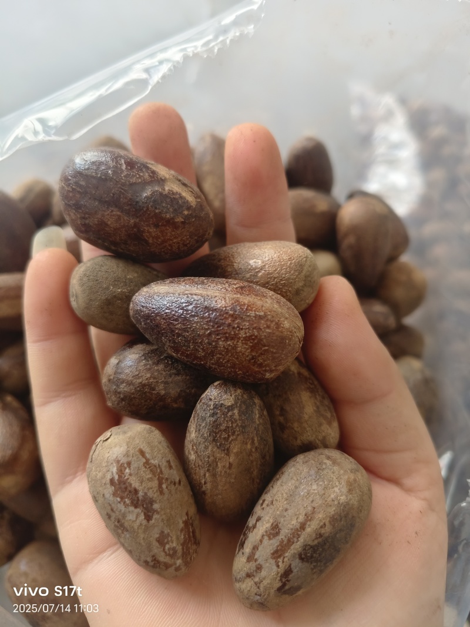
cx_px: 235
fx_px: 416
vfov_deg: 73.9
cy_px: 314
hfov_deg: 58.9
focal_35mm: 23
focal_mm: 5.5
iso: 306
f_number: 1.88
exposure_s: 1/100
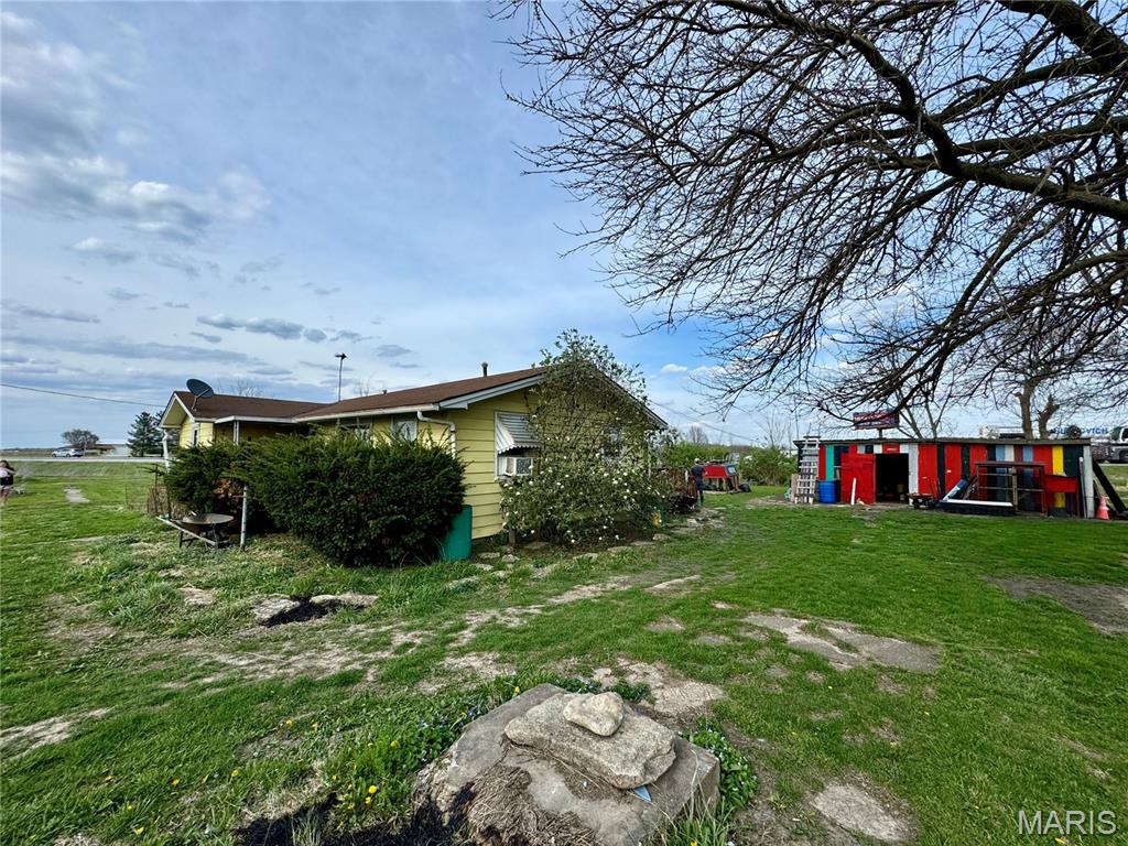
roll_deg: +0.5
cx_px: 564
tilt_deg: +3.6
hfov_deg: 102.1
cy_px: 423
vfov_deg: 85.7
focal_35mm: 14
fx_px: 456
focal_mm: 2.22
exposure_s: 1/1880
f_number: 2.2
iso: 50
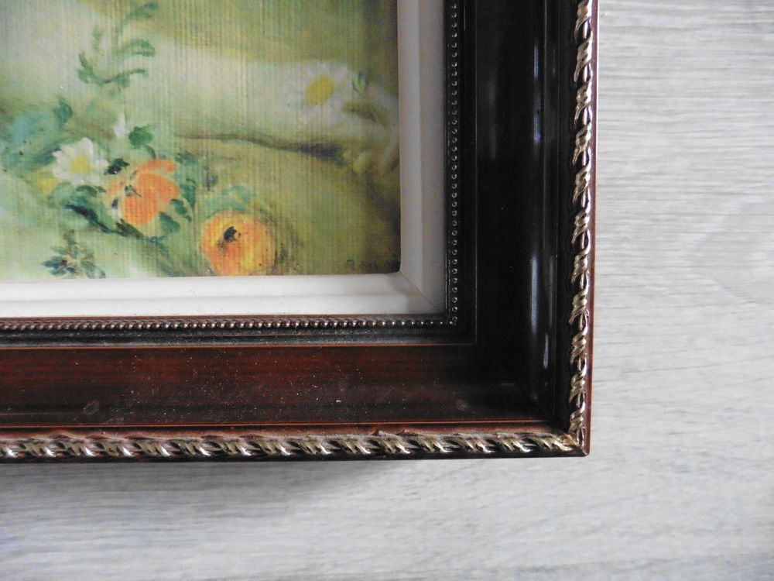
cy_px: 290
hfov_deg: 71.6
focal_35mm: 24
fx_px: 537
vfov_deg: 56.8
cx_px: 387
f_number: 3.3
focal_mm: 4.3
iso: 1600
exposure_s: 1/125
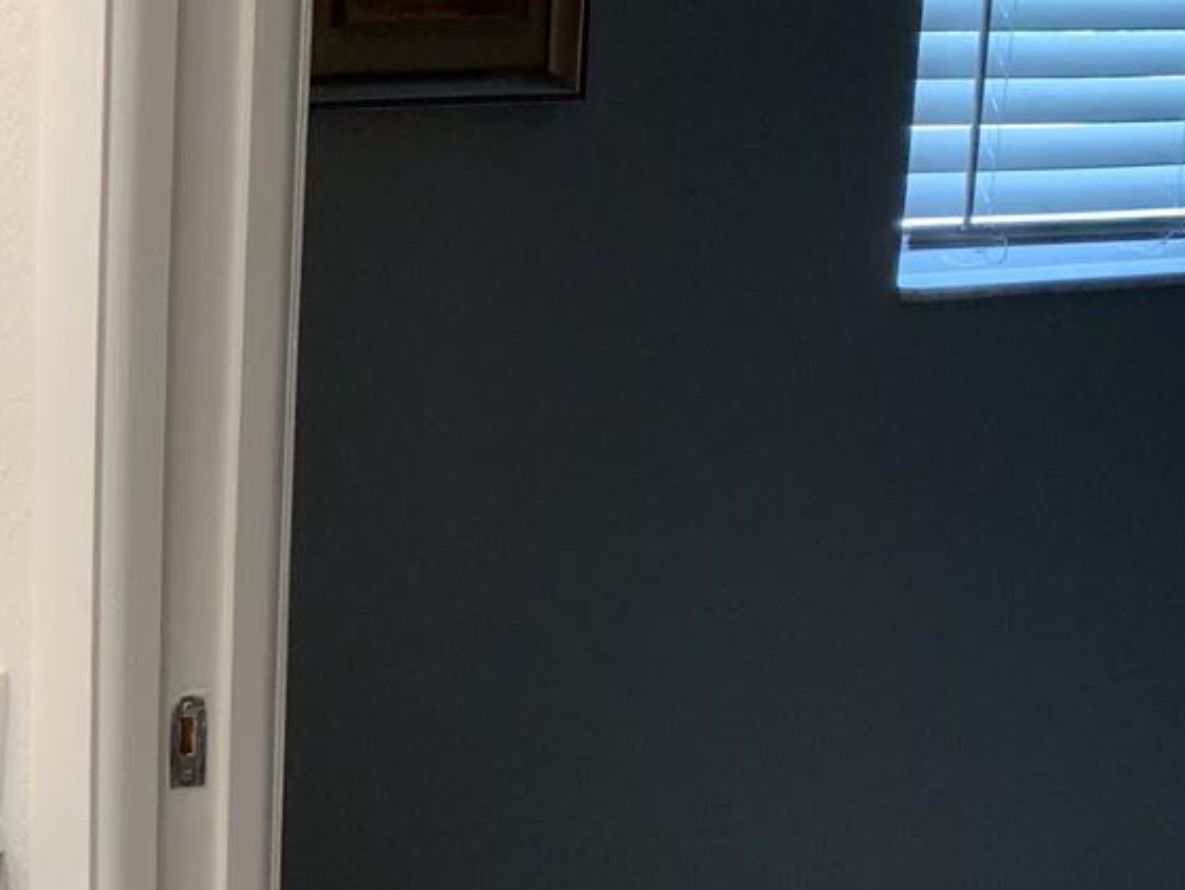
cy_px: 652
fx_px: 2534
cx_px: -167
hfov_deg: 24.3
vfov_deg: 19.8
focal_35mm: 74
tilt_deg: -11.6
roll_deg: +0.6
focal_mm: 4.25
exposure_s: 1/60
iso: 50
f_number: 1.8
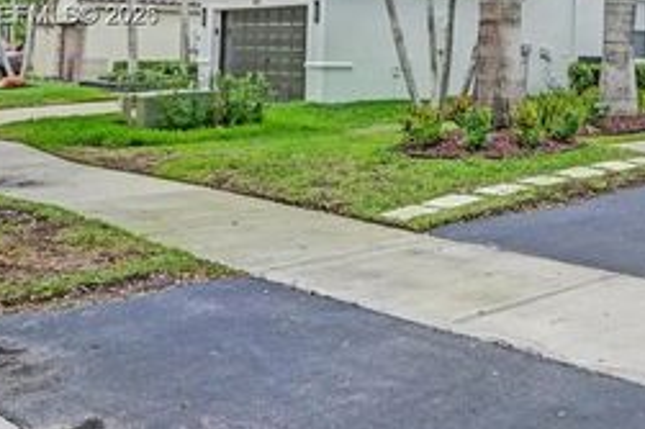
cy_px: 17
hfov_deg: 34.9
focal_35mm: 51
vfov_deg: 25.4
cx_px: 660
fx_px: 913
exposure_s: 1/320
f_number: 16
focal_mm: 20
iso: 1600
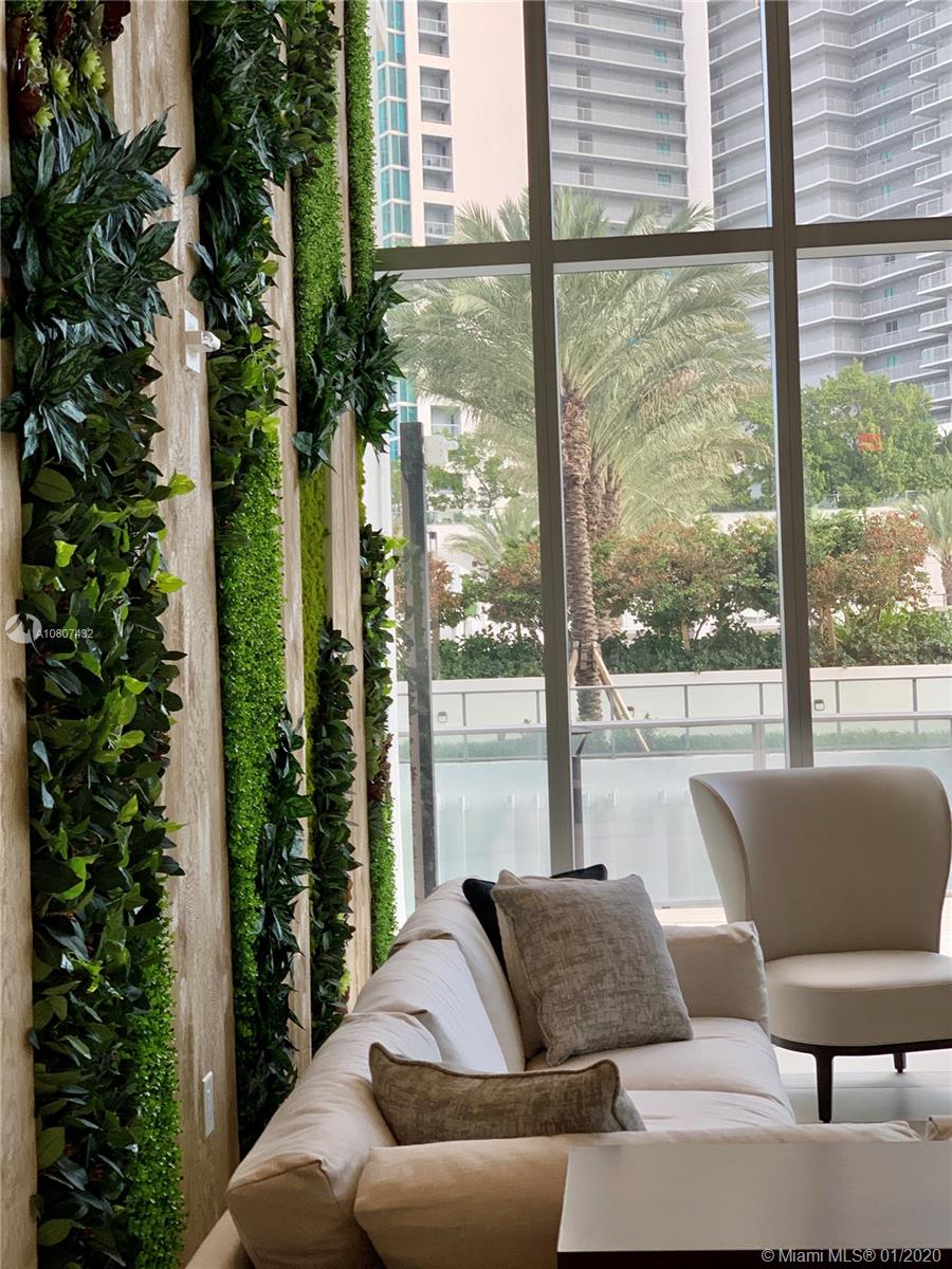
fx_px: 1907
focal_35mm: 52
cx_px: 476
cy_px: 634
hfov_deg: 28.0
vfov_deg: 36.8
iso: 50
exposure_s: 1/120
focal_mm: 6
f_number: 2.4
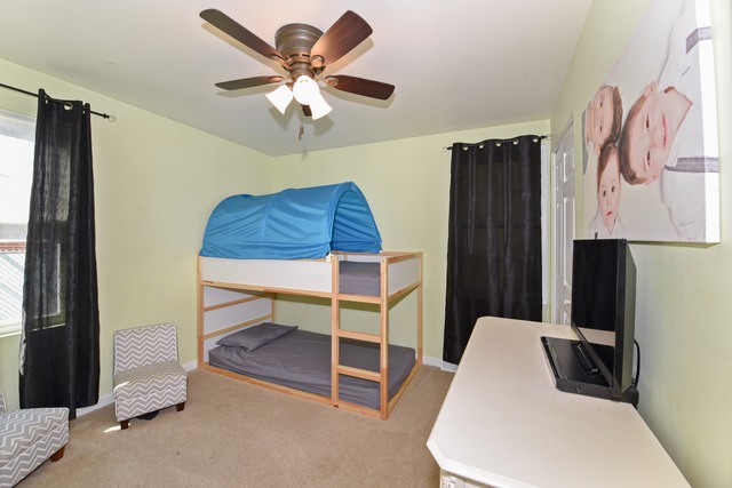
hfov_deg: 104.2
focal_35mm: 14
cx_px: 366
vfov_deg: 81.2
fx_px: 285
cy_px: 244
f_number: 11
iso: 320
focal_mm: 14
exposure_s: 1/20
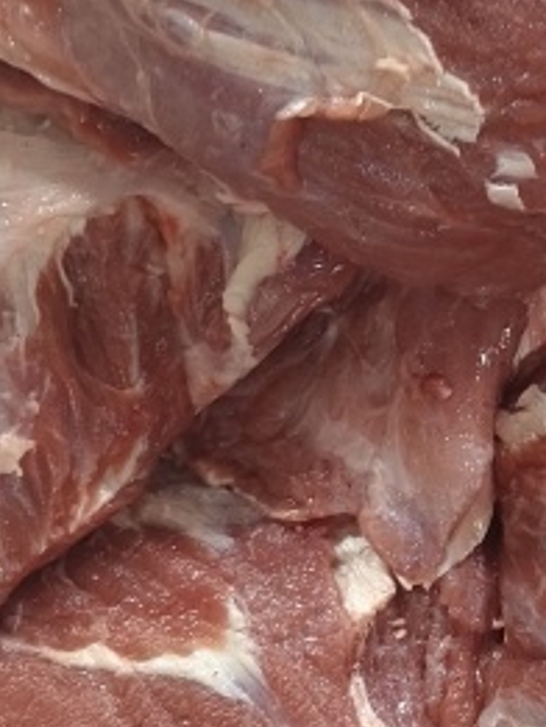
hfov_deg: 14.9
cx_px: 747
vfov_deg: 20.8
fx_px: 1975
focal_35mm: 94
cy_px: 436
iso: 998
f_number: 1.88
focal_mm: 5.6
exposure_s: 1/33.3
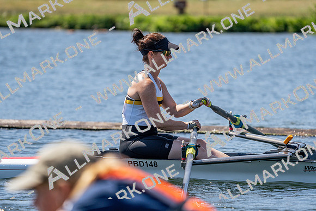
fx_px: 2967
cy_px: 106
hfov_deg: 6.1
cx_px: 158
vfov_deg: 4.1
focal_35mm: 338
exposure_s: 1/2000
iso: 320
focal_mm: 338
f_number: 6.3
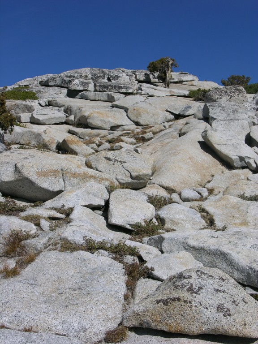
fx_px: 616
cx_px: 129
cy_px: 172
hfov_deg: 23.7
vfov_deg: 31.2
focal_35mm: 62
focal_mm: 15.7
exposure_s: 1/386
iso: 50
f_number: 7.2
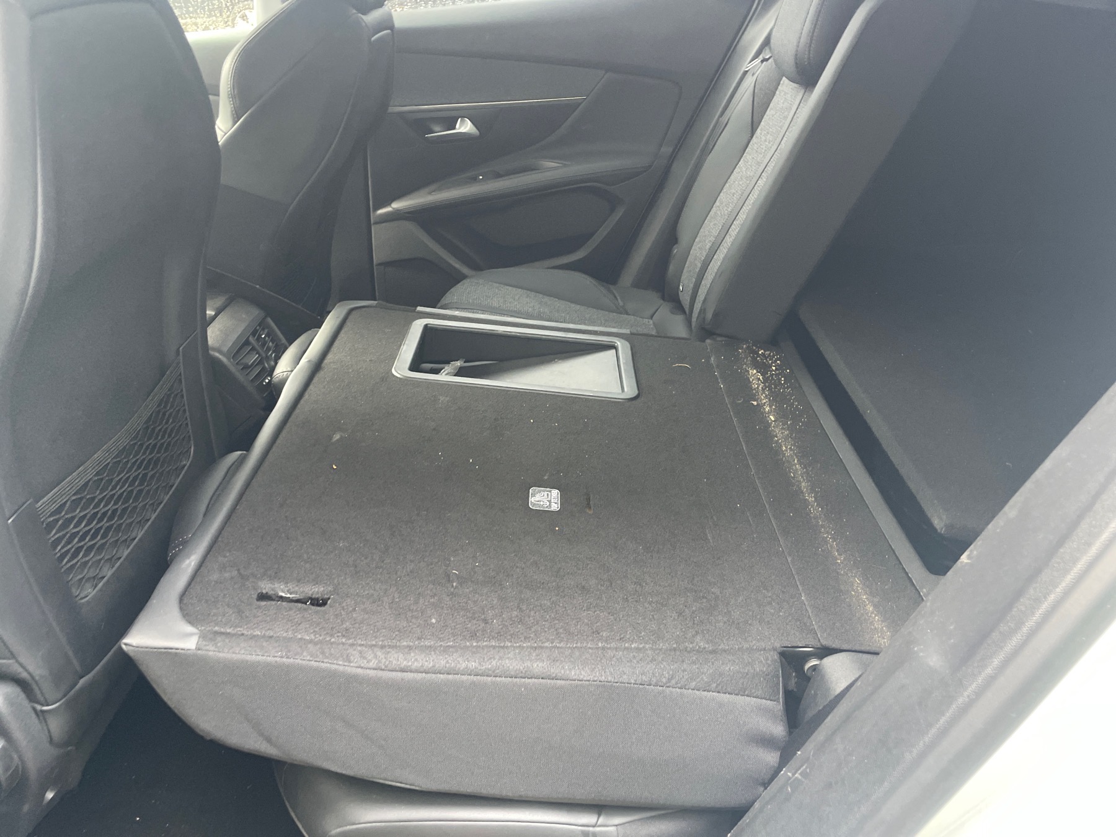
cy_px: 418
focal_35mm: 26
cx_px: 558
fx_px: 838
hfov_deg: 67.3
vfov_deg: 53.1
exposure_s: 1/60
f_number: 1.6
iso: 200
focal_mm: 4.2
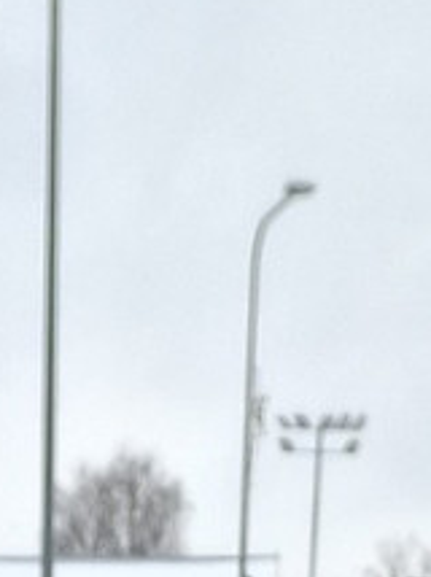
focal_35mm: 187
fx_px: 3111
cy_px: 1993
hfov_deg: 7.9
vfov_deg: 8.2
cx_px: 3
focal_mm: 4.69
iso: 32
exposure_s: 1/295
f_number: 1.8
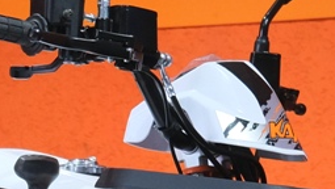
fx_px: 2392
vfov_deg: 4.5
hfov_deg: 7.9
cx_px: -121
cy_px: 352
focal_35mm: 269
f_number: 4
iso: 1250
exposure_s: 1/100
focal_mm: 27.5
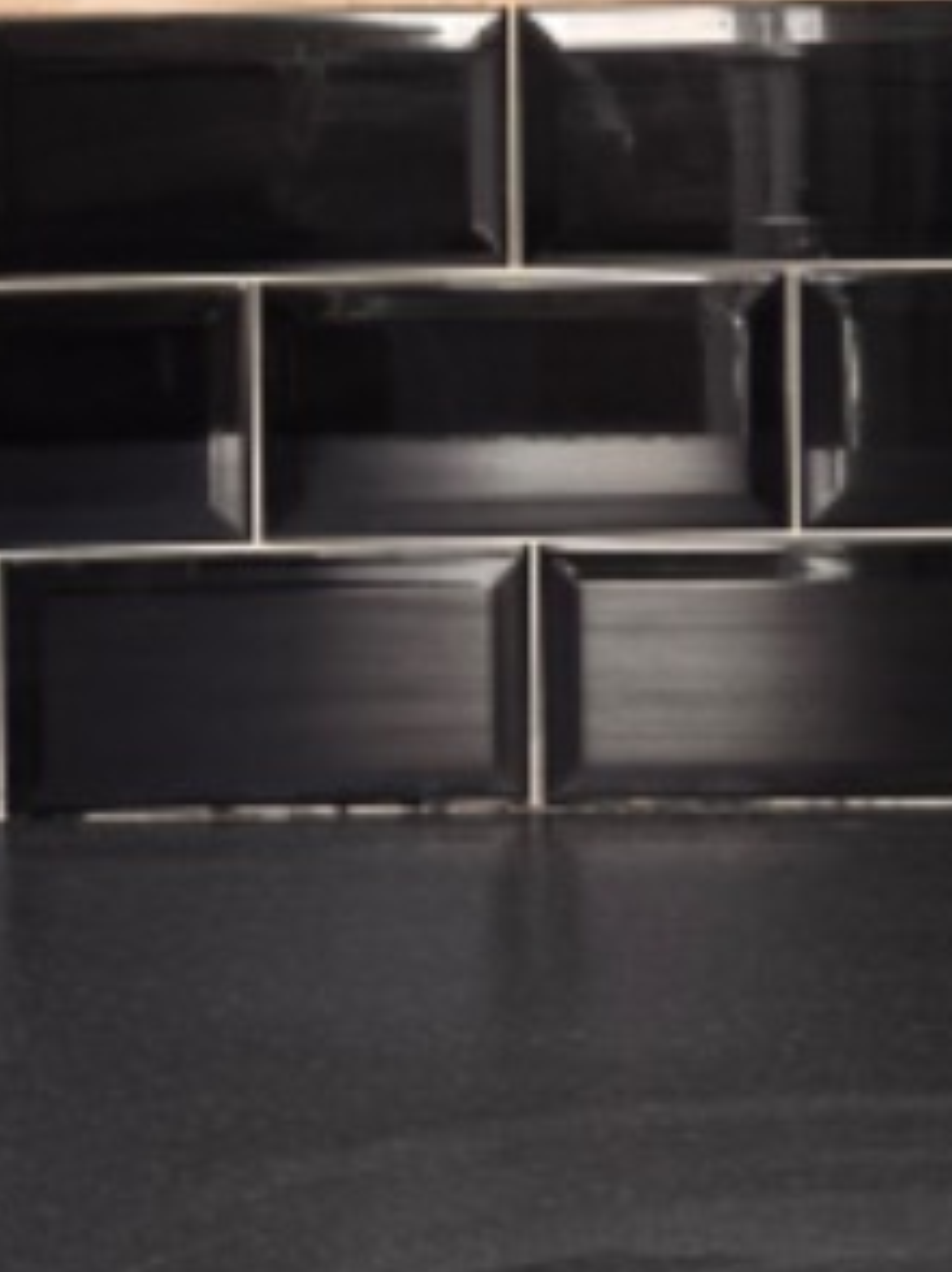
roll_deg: +1.4
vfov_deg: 19.1
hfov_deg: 15.0
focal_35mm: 98
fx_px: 3599
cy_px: -190
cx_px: 333
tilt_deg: -5.3
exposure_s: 1/128
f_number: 1.78
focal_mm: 6.76
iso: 64
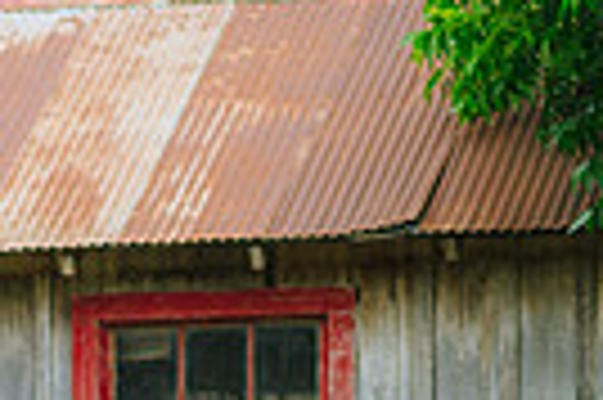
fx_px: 6290
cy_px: 843
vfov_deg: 3.6
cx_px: -635
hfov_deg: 5.4
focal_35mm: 376
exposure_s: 1/320
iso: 50
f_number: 2.2
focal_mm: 85
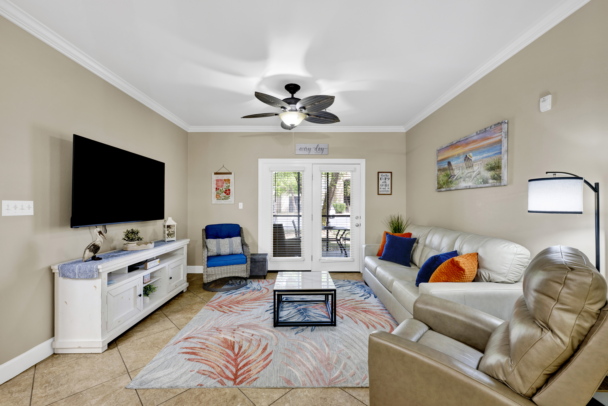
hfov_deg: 100.4
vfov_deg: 77.3
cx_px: 304
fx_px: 253
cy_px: 203
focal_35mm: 15
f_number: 11
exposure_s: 1/4
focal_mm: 15
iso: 400
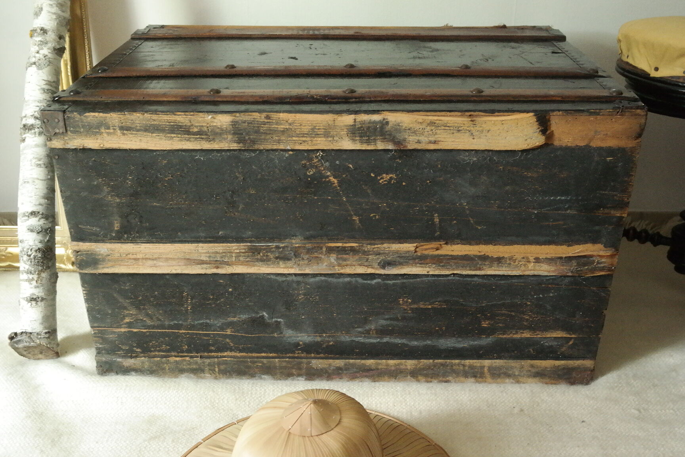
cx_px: 342
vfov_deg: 36.9
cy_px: 228
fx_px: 685
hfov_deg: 53.1
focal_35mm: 36
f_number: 5.6
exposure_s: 1/30
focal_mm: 24
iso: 3200
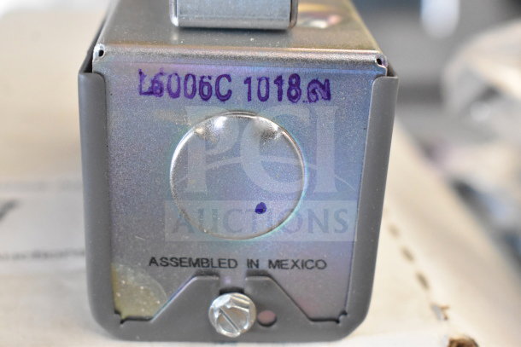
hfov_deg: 31.9
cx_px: 260
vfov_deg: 21.6
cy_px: 174
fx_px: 912
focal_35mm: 63
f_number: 6.3
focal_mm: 42
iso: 6400
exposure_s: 1/320
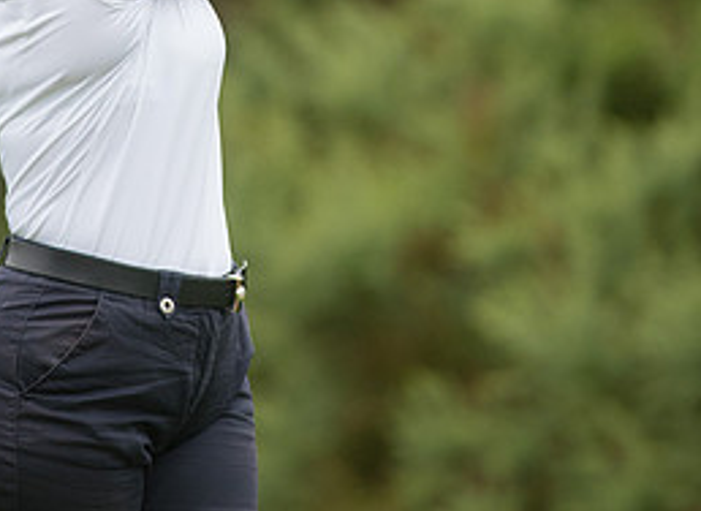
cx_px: 207
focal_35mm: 850
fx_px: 17039
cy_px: -66
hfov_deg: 2.4
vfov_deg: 1.7
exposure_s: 1/3200
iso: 800
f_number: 4
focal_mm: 300
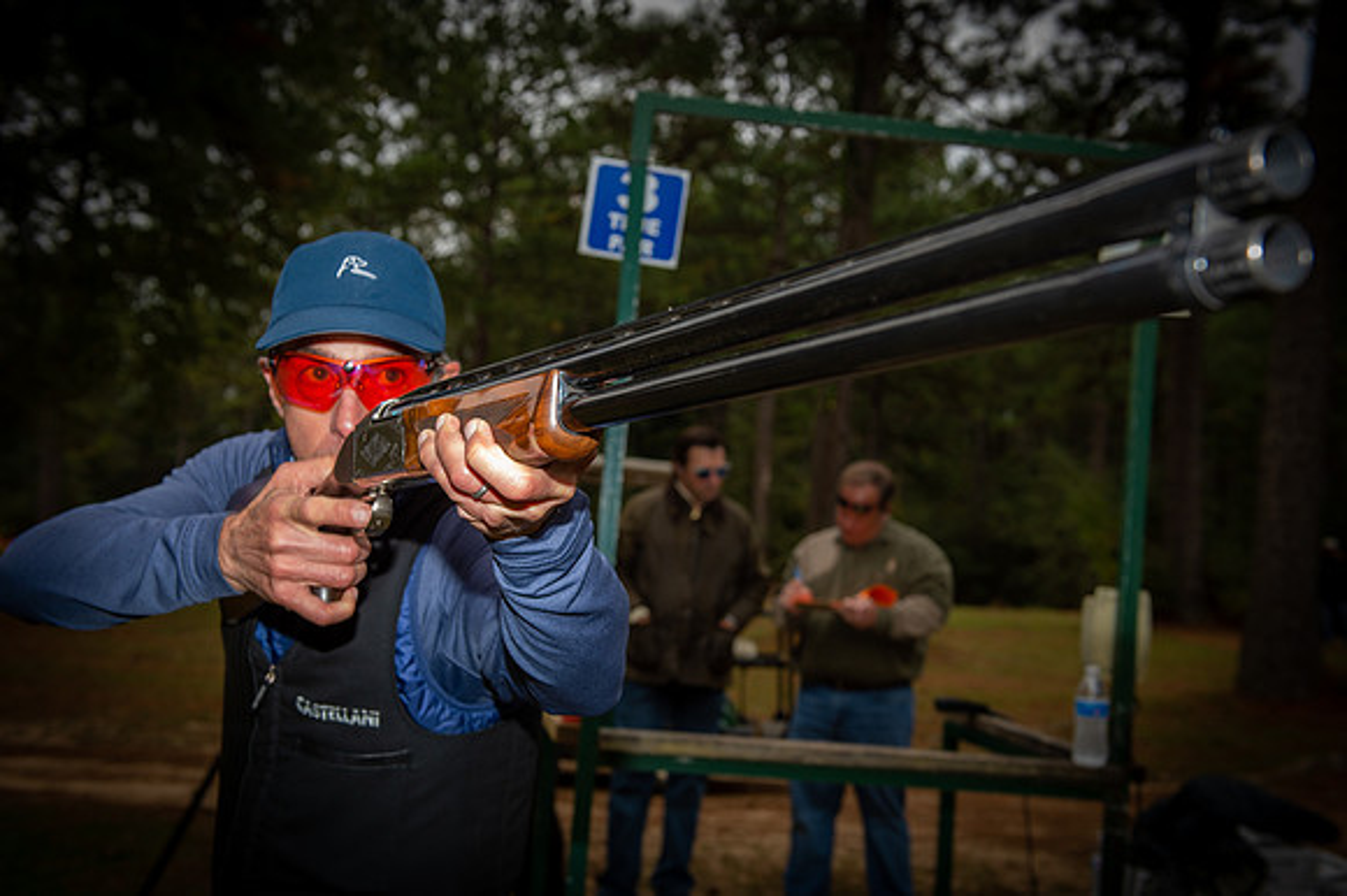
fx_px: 1683
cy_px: 448
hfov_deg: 43.6
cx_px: 674
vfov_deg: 29.8
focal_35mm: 45
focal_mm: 45
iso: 320
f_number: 6.3
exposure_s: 1/250
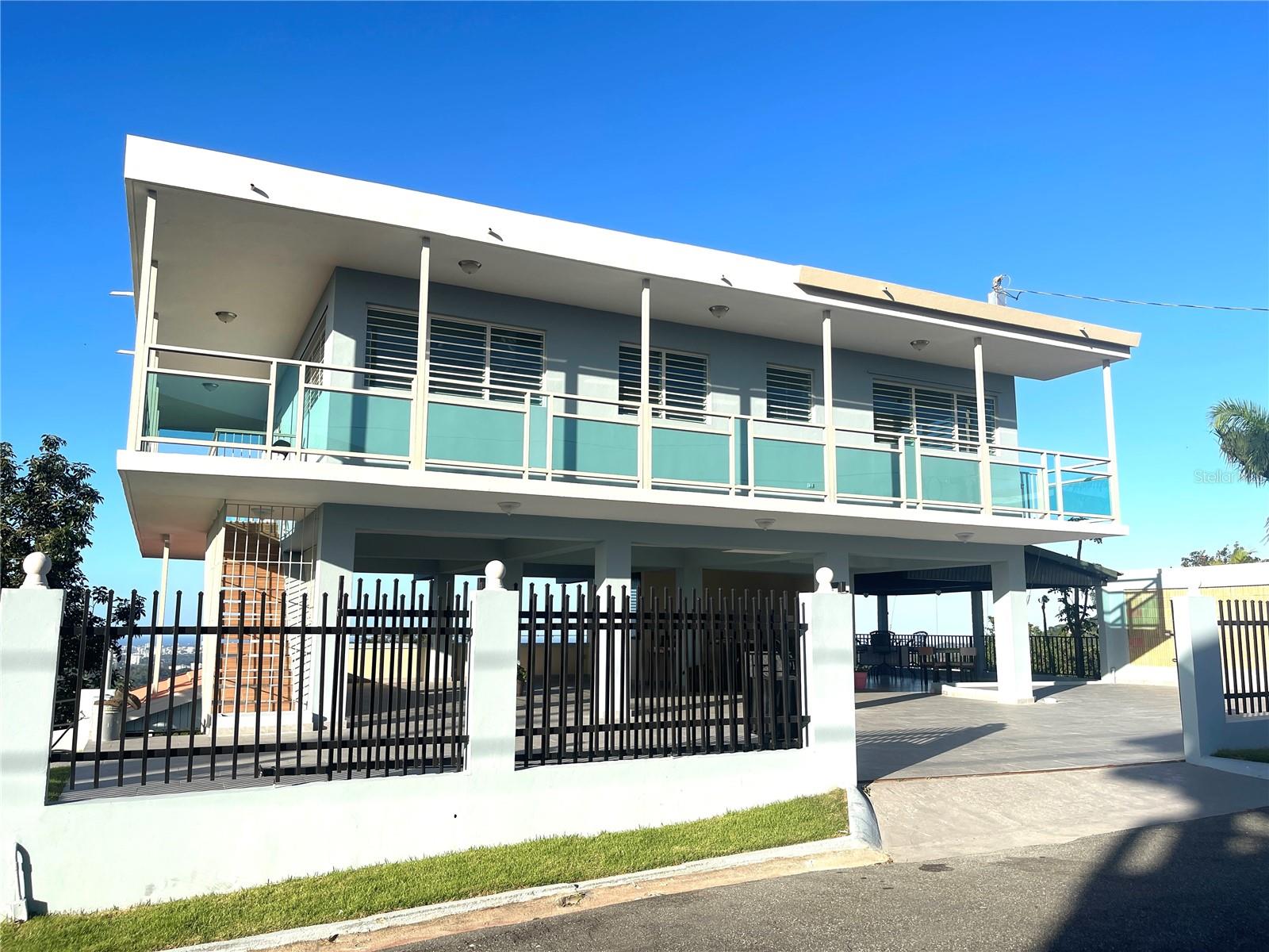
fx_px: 916
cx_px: 634
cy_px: 476
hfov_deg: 69.4
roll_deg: -0.9
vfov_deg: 54.9
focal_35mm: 25
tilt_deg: +8.5
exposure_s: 1/3788
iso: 32
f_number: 1.6
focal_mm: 5.1
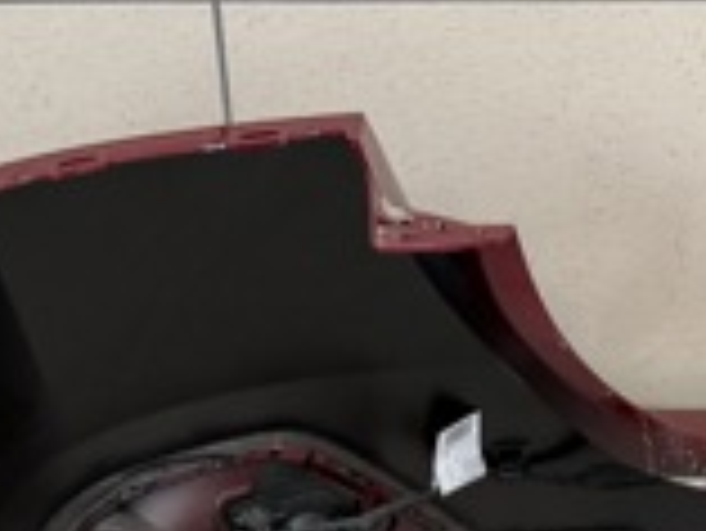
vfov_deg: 13.1
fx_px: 2000
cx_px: 373
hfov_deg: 20.0
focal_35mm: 98
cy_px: 1062
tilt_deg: -54.4
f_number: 1.78
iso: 160
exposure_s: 1/50
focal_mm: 6.76
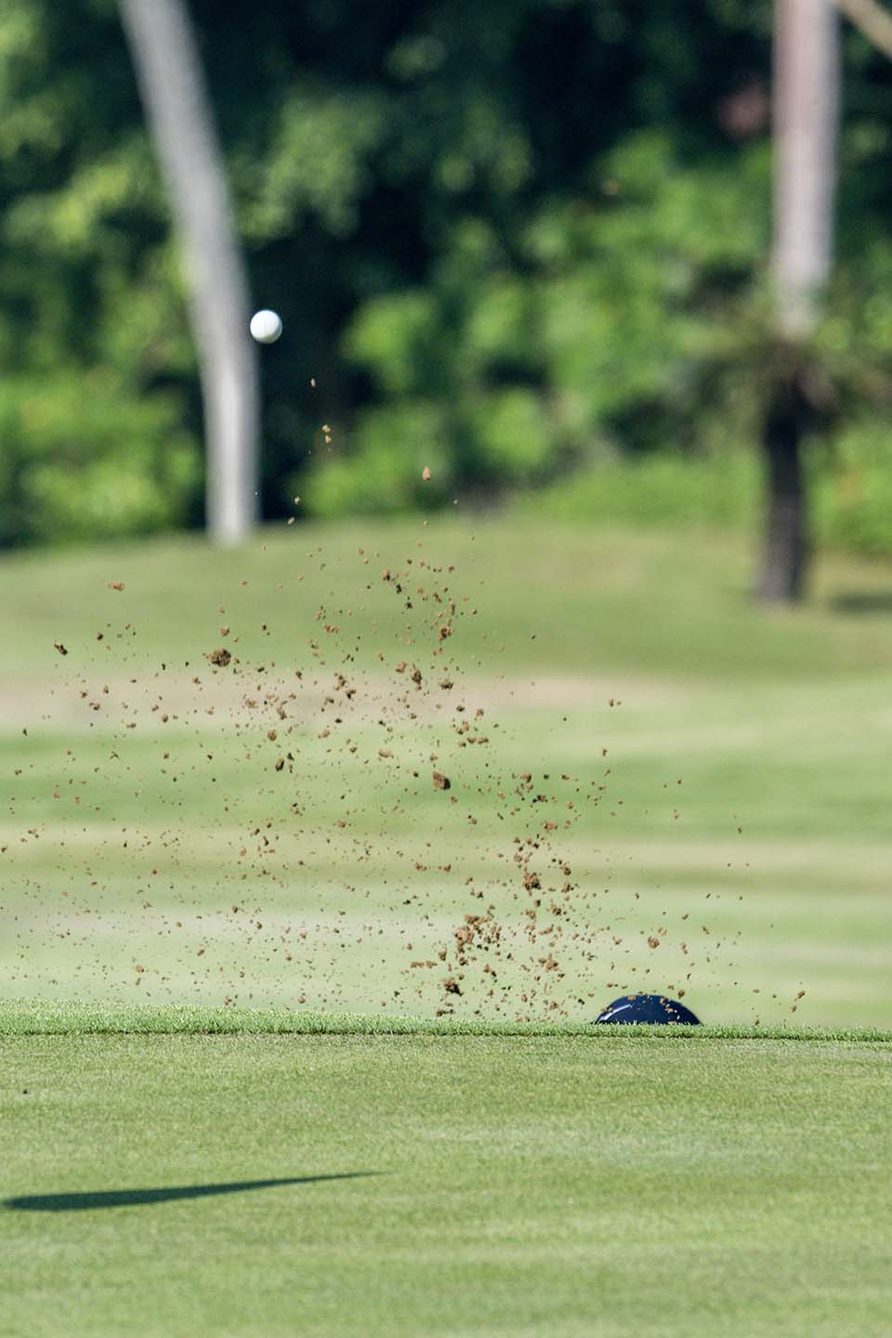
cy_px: 669
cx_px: 446
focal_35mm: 400
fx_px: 14866
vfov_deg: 5.2
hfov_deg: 3.4
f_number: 8
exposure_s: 1/1250
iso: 360
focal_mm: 400
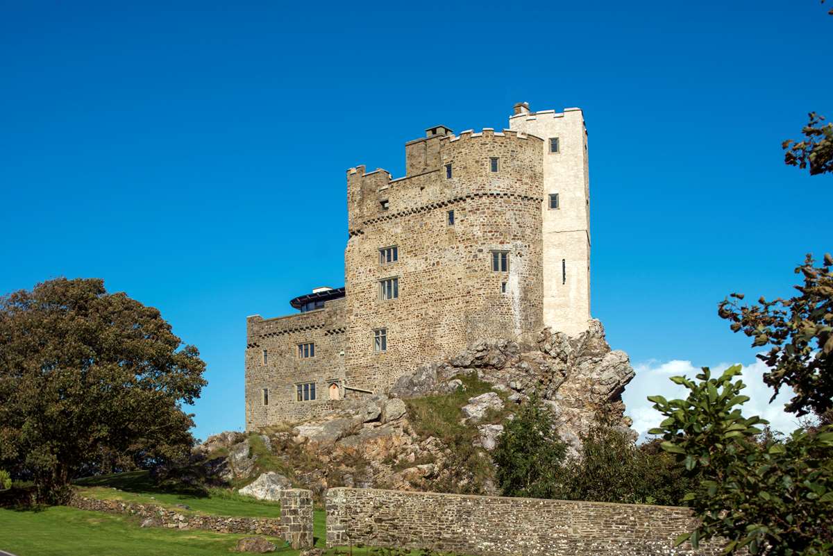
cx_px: 416
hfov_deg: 43.6
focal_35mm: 45
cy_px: 278
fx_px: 1042
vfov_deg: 29.9
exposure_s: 1/500
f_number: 8
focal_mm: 45
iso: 100
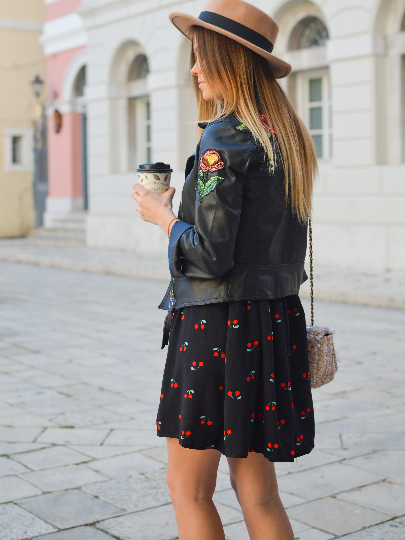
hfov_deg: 25.4
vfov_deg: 33.4
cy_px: 238
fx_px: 898
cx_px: 202
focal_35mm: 58
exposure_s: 1/800
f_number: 2.5
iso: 200
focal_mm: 35
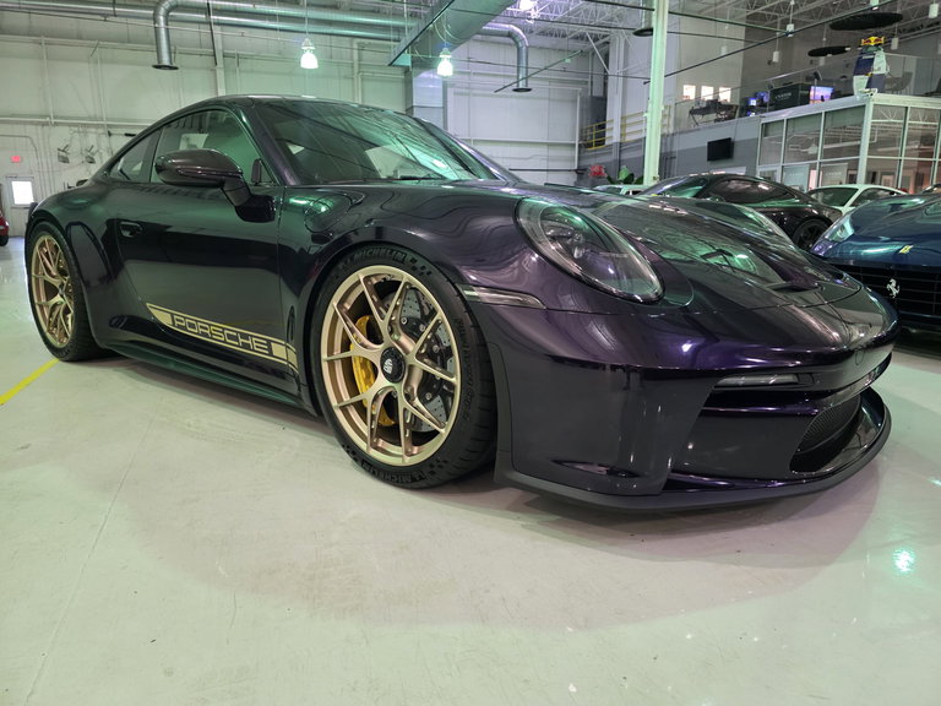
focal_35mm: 23
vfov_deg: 58.9
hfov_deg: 73.9
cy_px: 353
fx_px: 625
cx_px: 470
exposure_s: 1/120
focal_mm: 6.3
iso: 1000
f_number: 1.7
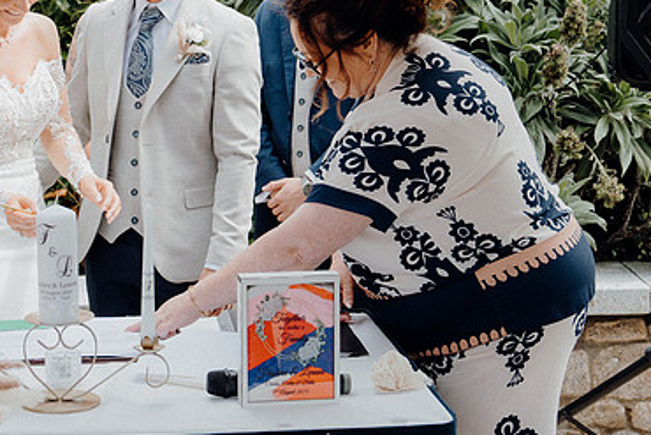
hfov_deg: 25.0
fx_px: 1447
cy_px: 128
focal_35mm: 80
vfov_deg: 17.0
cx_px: 146
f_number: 3.5
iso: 125
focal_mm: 34
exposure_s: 1/400
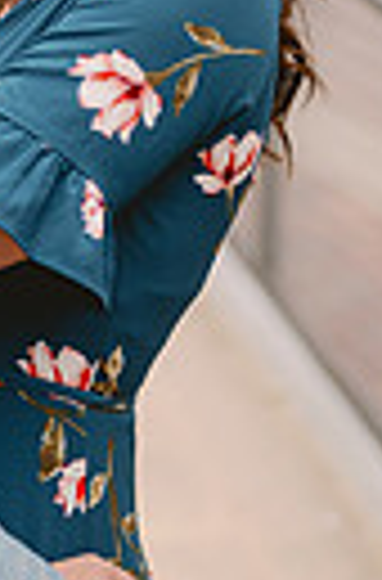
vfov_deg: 11.7
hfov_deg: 7.7
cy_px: 85
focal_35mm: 175
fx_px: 2808
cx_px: -2
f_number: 2
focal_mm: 50
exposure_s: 1/640
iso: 100
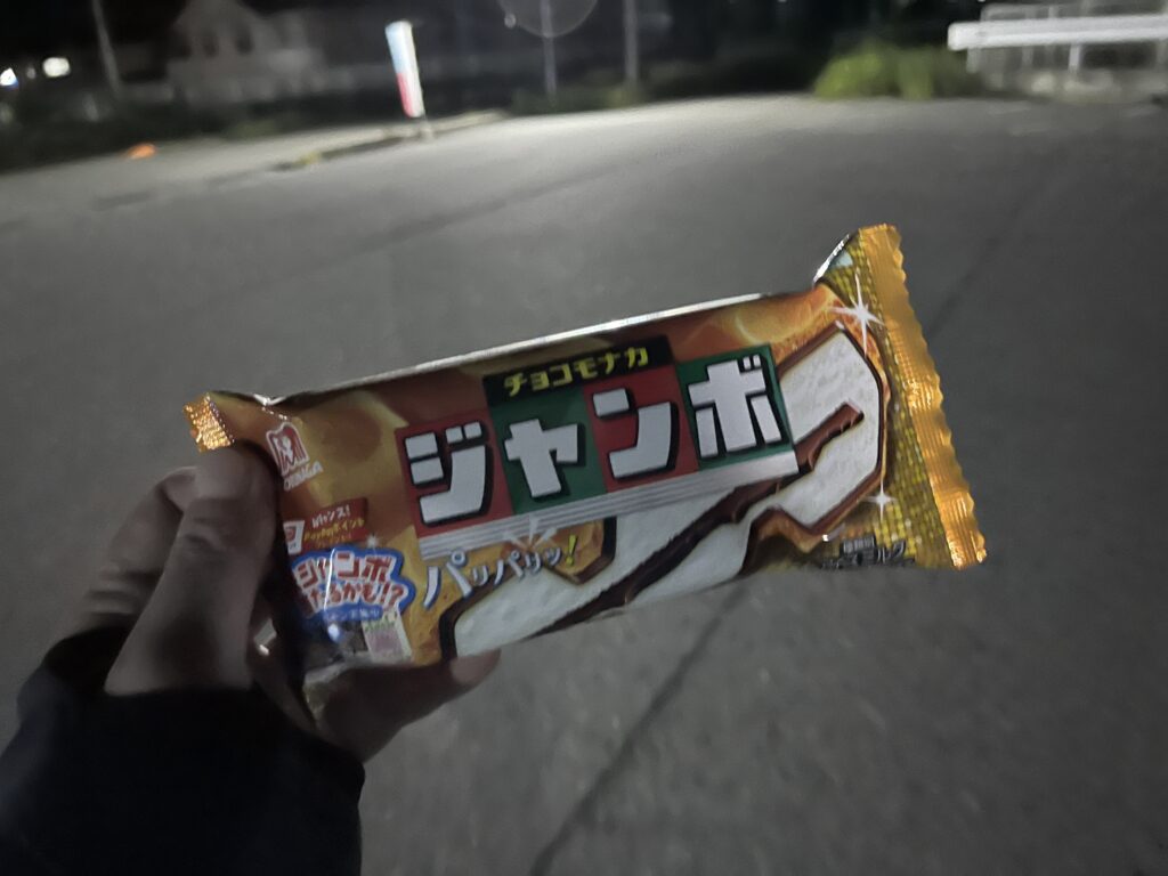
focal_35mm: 26
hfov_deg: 67.3
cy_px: 438
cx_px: 584
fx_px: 877
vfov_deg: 53.1
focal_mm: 5.1
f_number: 1.6
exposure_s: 1/20
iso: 1250
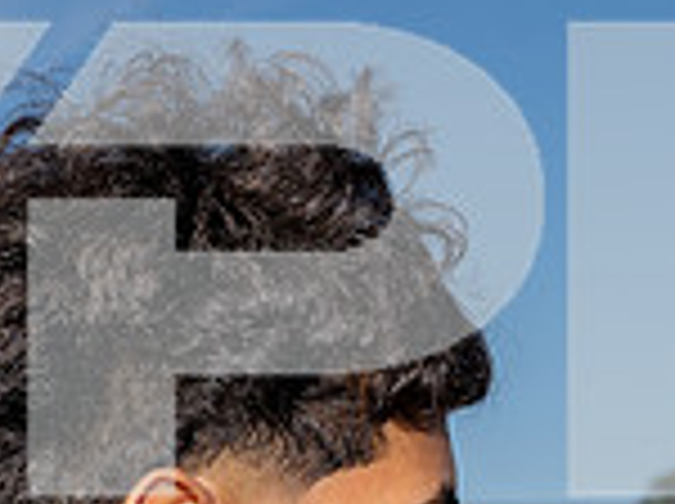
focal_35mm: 175
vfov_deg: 8.2
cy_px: 808
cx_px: -45
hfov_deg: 11.2
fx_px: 3407
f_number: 8
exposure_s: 1/250
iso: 100
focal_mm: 47
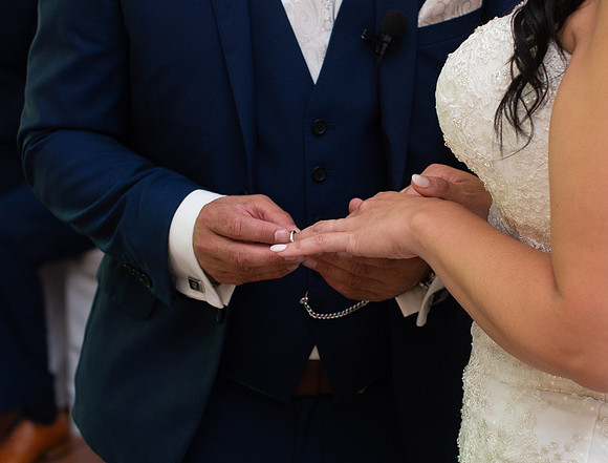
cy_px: 258
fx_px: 1851
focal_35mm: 105
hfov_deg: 18.6
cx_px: 315
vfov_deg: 14.2
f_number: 2.8
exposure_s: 1/100
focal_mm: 35
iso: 400
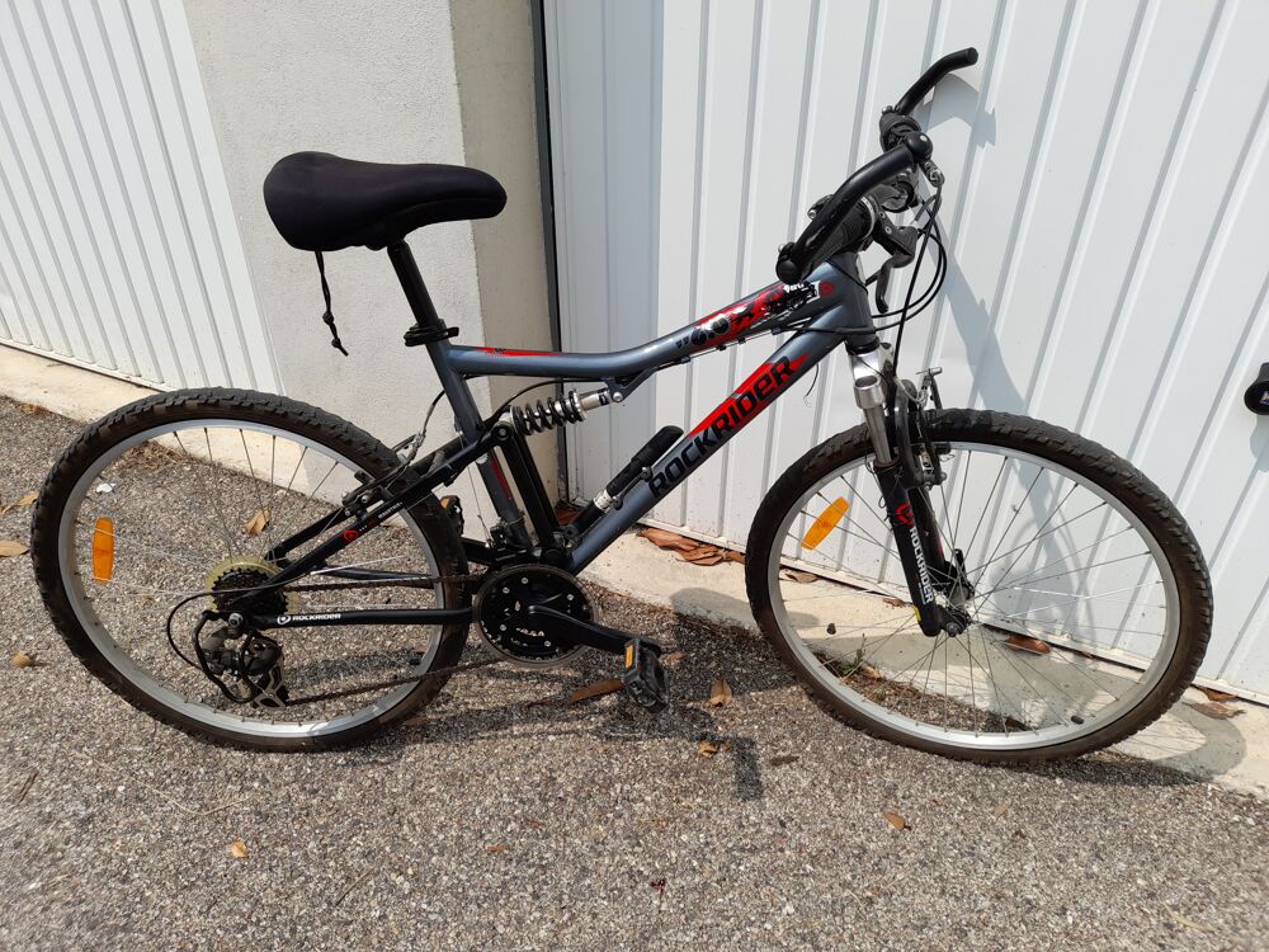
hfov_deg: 69.4
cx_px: 634
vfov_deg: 54.9
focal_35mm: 25
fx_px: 916
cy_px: 476
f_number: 2
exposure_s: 1/937
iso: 20
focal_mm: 4.6
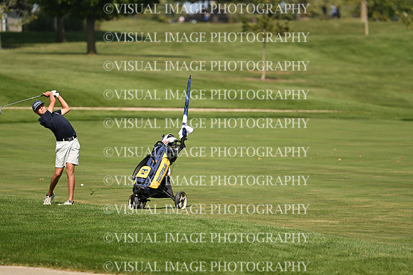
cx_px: 206
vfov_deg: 2.3
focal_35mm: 600
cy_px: 138
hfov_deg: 3.4
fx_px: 6879
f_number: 4.5
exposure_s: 1/2500
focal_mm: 400
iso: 320
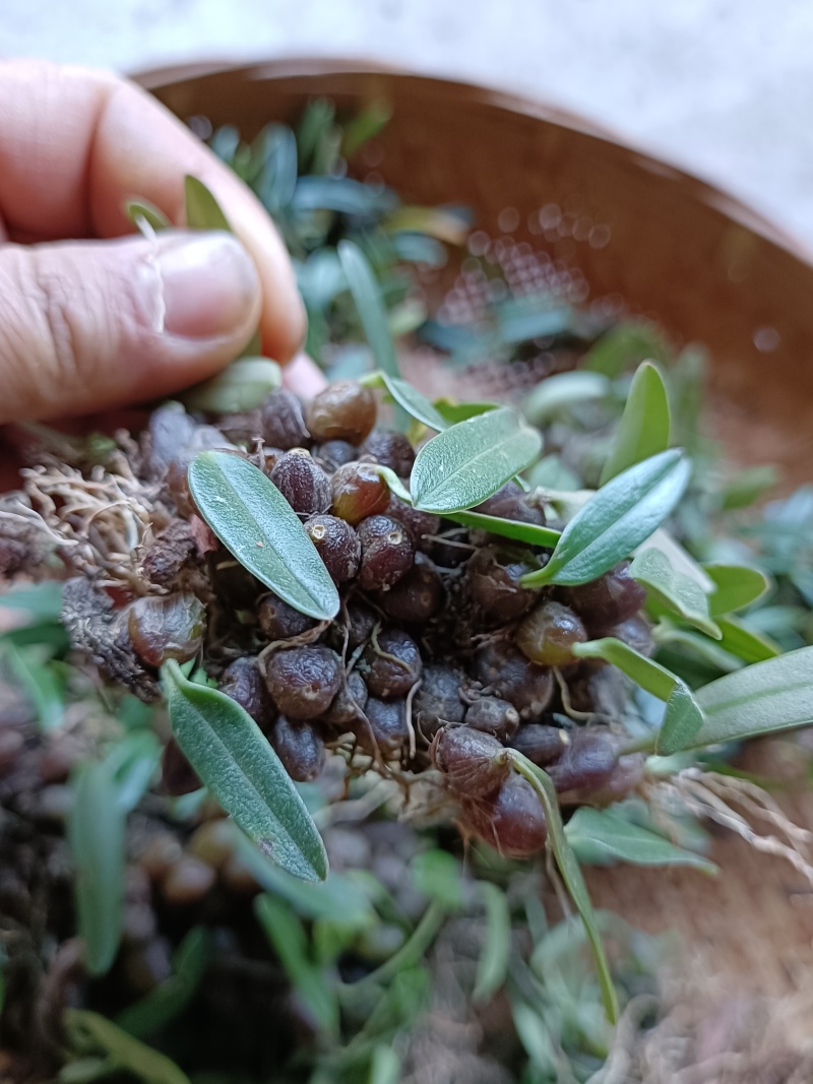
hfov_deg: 51.3
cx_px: 406
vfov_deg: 65.3
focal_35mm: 27
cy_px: 542
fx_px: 846
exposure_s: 1/50
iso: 840
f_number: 1.9
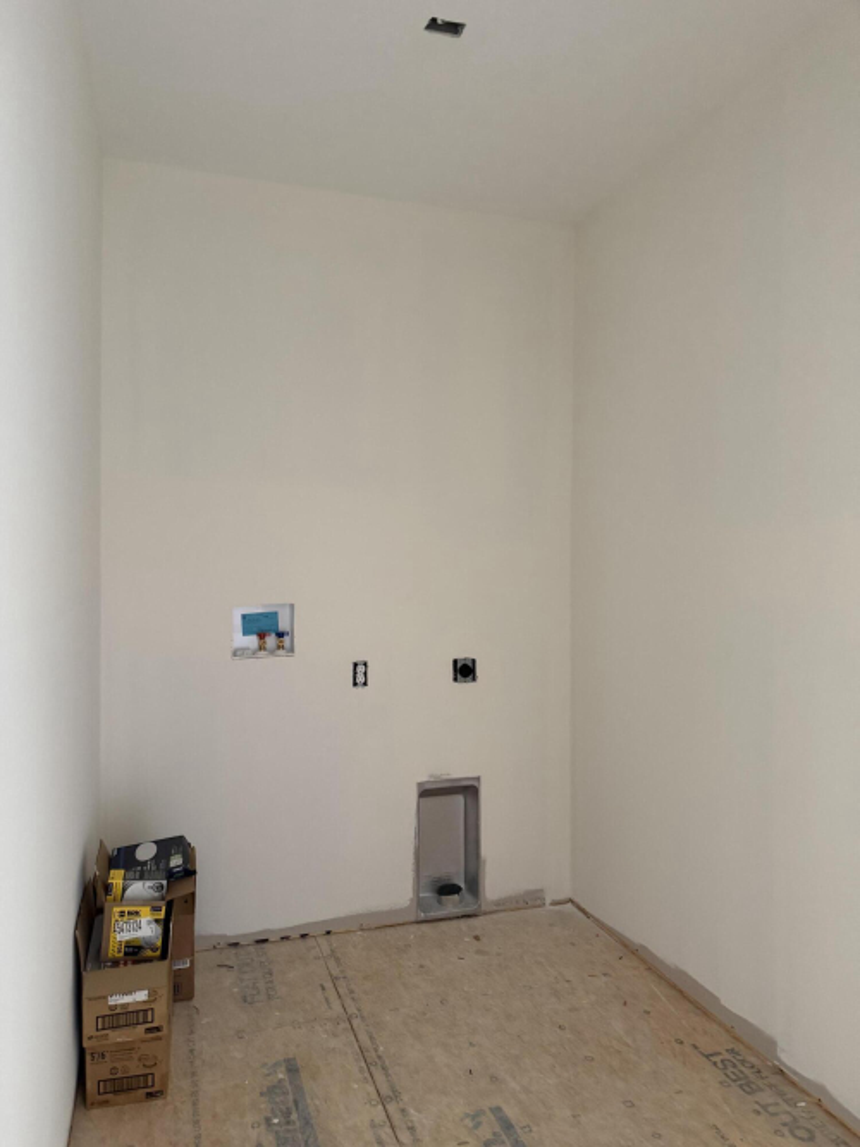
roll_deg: -1.2
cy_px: 574
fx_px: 795
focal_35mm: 24
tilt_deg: -0.2
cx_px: 430
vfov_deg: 71.6
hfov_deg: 56.8
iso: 500
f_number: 1.78
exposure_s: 1/60
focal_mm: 6.76
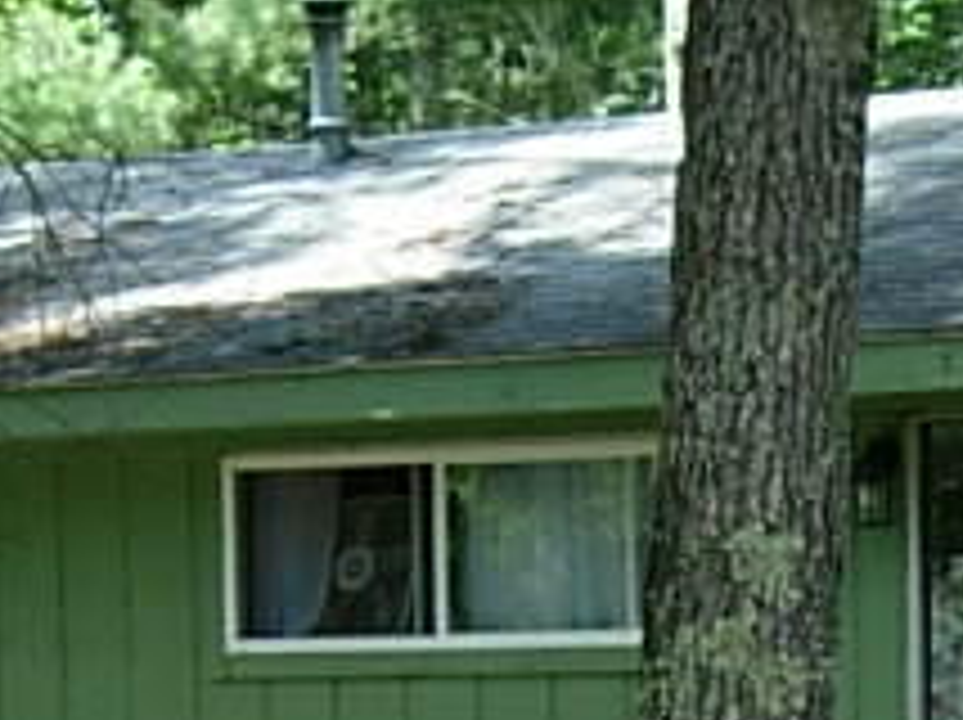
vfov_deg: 7.9
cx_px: 1220
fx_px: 5057
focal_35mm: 182
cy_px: 1184
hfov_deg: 10.7
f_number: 2.8
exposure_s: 1/152
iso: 64
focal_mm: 7.8
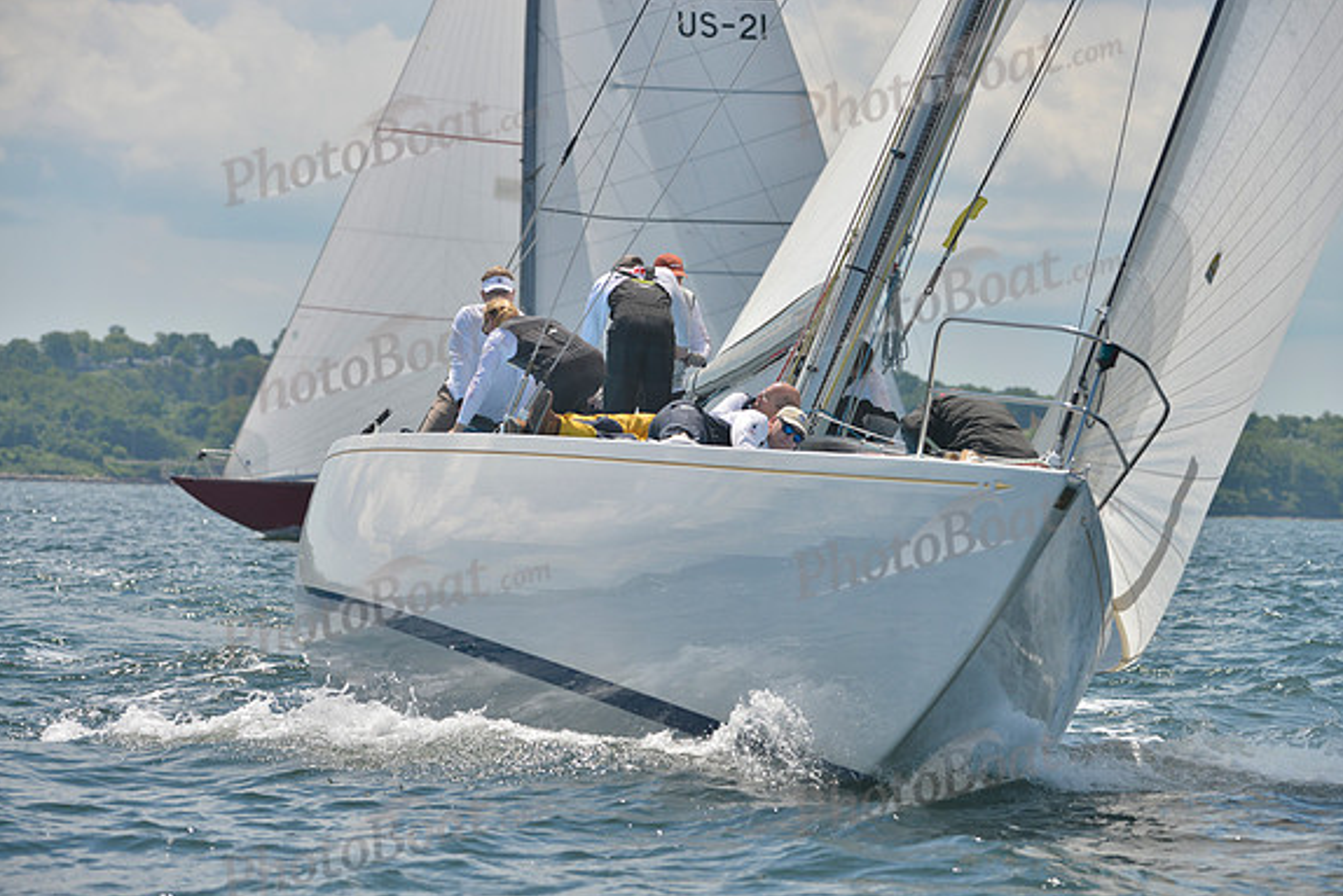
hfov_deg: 10.2
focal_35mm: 202
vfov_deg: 6.8
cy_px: 450
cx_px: 674
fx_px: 7537
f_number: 7.1
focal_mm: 200
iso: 280
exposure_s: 1/1250
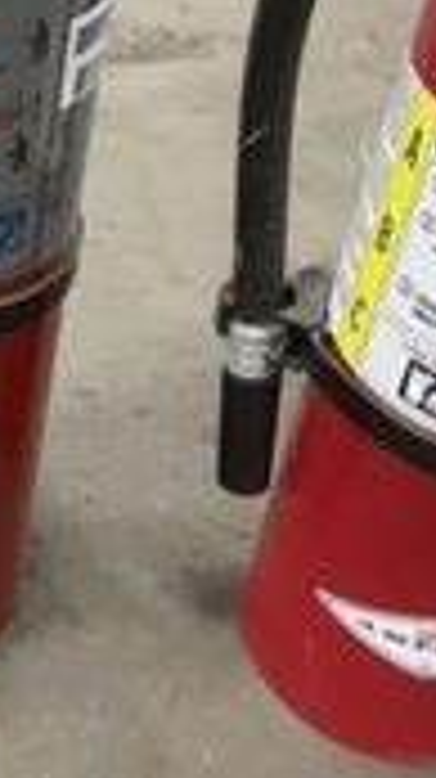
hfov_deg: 15.8
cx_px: -94
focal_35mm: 73
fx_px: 1504
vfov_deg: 28.5
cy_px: 189
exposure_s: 1/40
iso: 200
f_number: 1.8
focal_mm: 3
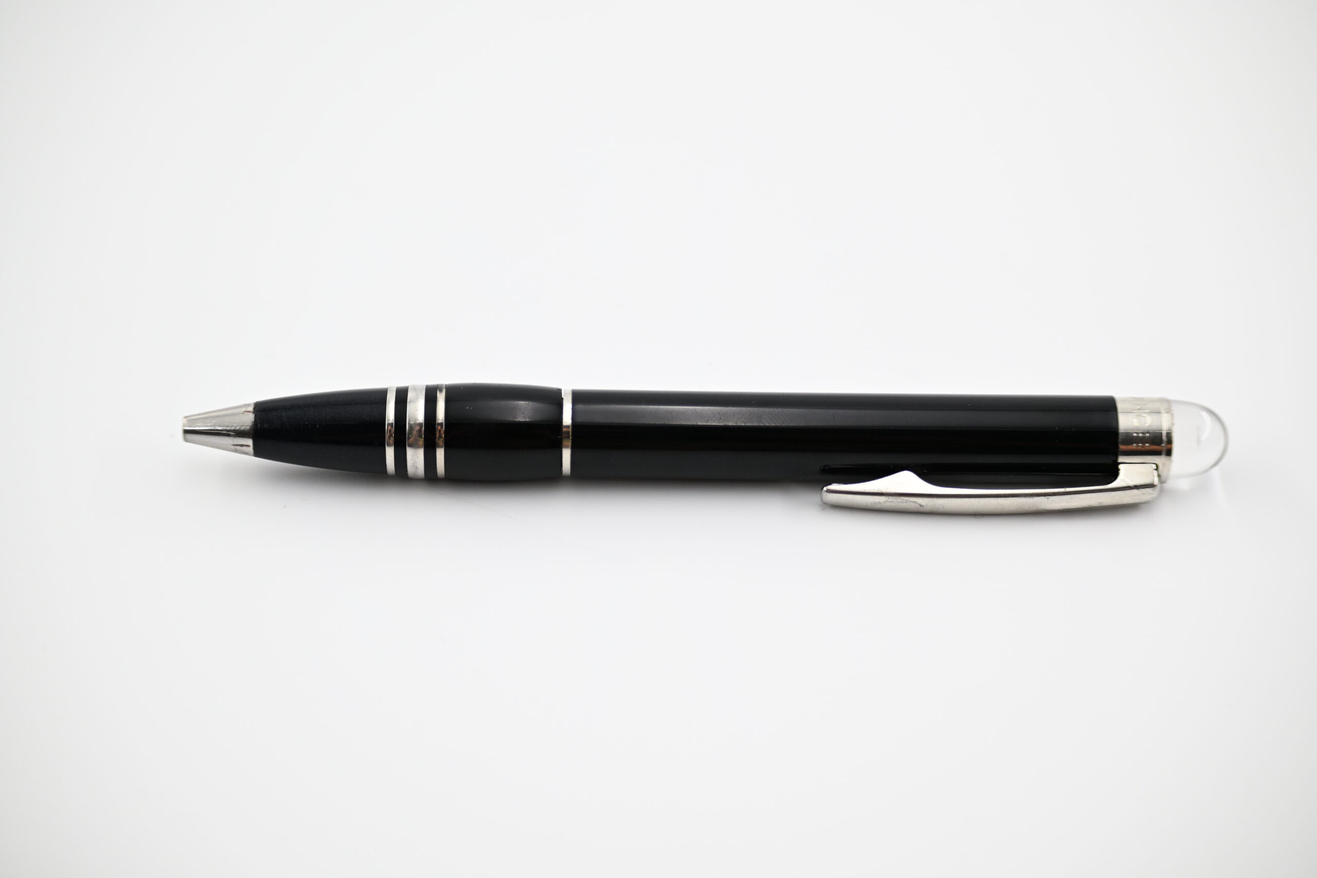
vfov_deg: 17.8
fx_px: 2799
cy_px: 439
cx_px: 658
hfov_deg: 26.5
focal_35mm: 76
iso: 400
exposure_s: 1/400
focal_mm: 51
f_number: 4.5
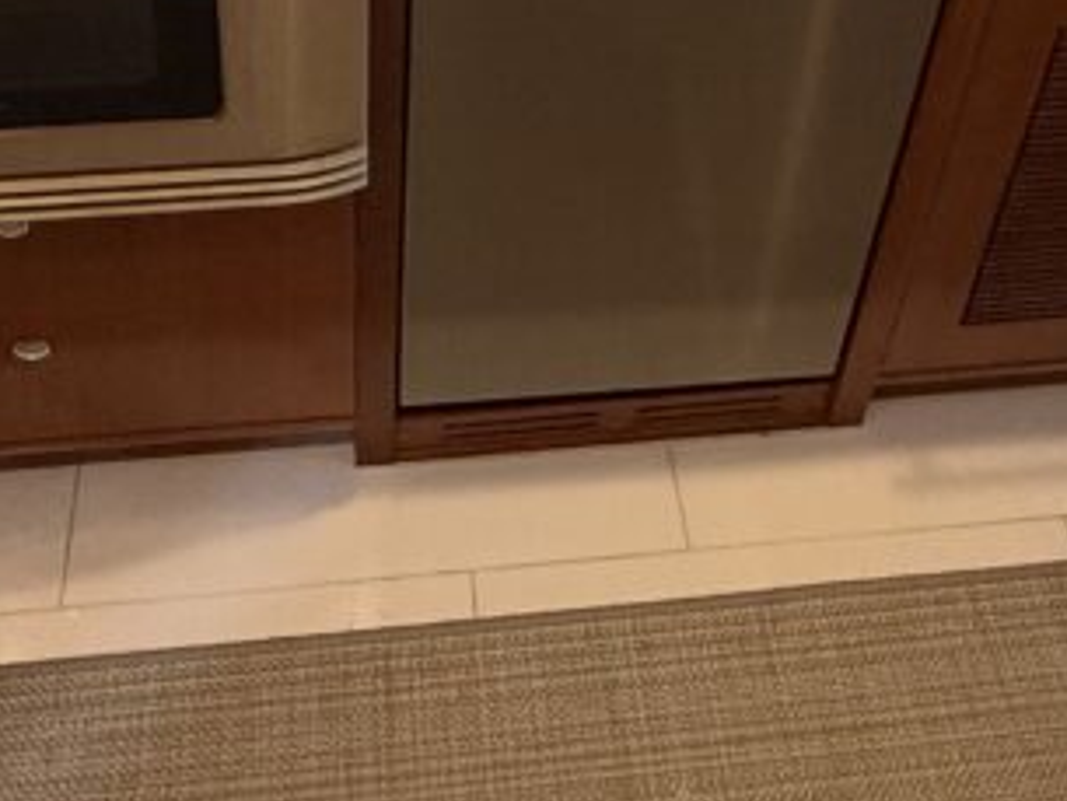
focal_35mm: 47
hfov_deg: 40.4
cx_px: 493
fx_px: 1449
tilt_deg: -28.3
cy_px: -486
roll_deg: -2.6
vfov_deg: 23.1
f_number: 2.2
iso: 250
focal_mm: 2.22
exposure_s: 1/98
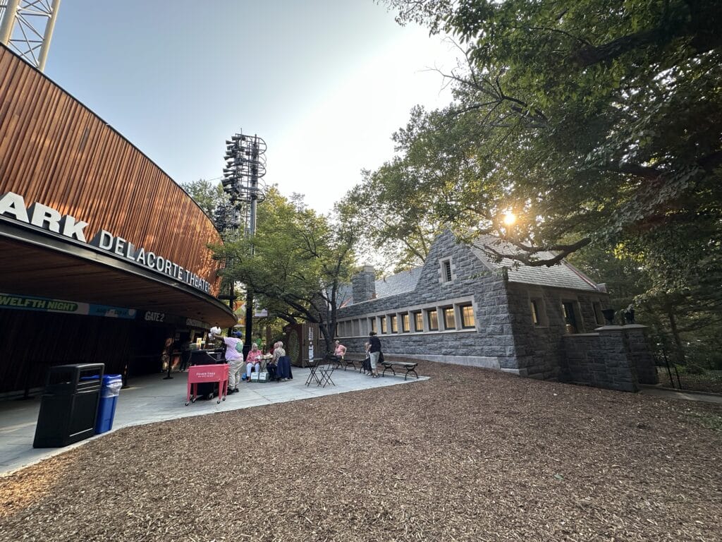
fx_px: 292
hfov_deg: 102.1
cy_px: 271
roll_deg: +2.0
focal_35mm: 14
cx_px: 361
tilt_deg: +14.4
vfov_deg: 85.7
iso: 40
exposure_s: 1/171
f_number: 2.2
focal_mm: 2.22
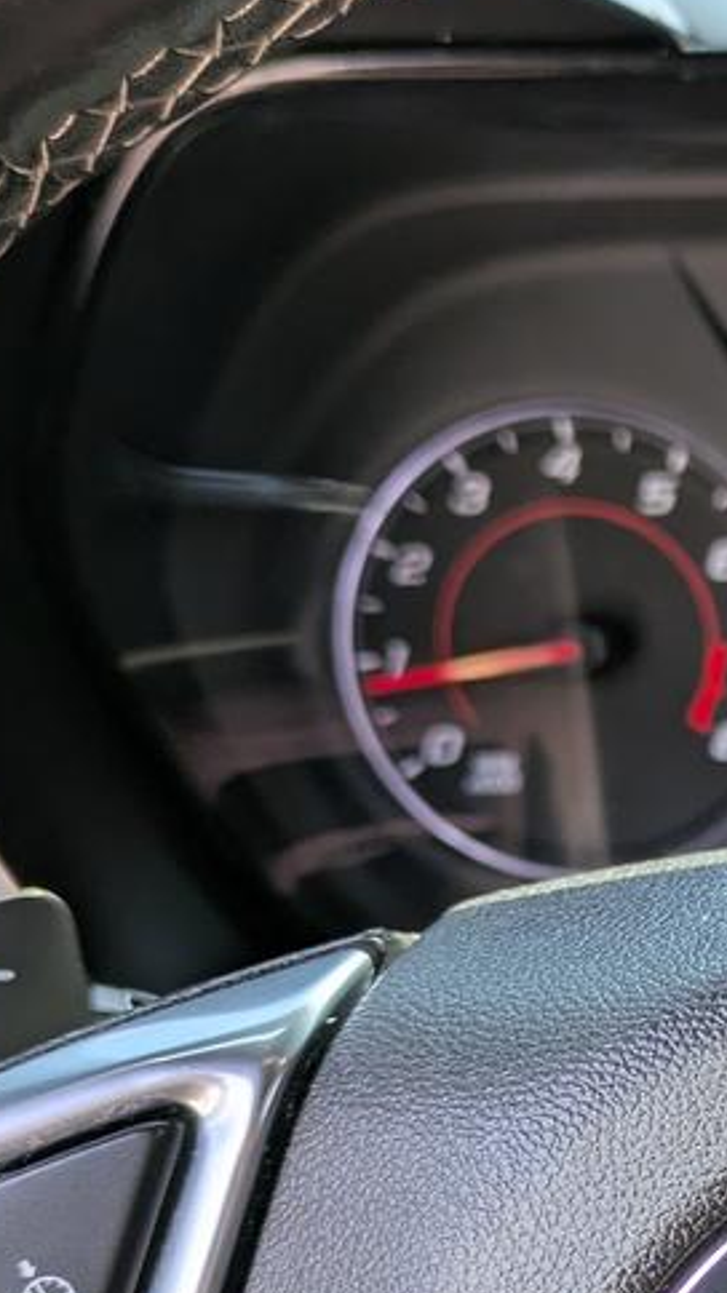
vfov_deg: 28.7
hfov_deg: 15.5
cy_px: 1031
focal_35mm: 72
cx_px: 1073
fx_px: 2469
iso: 40
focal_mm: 5.43
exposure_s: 1/163
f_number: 1.89
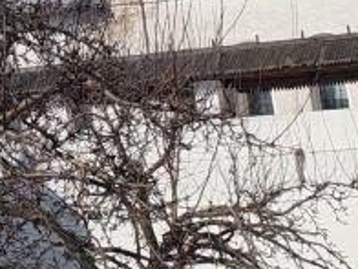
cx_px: -371
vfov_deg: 9.0
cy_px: -110
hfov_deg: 11.0
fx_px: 1675
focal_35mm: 162
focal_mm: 6.12
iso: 50
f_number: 1.9
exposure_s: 1/1400
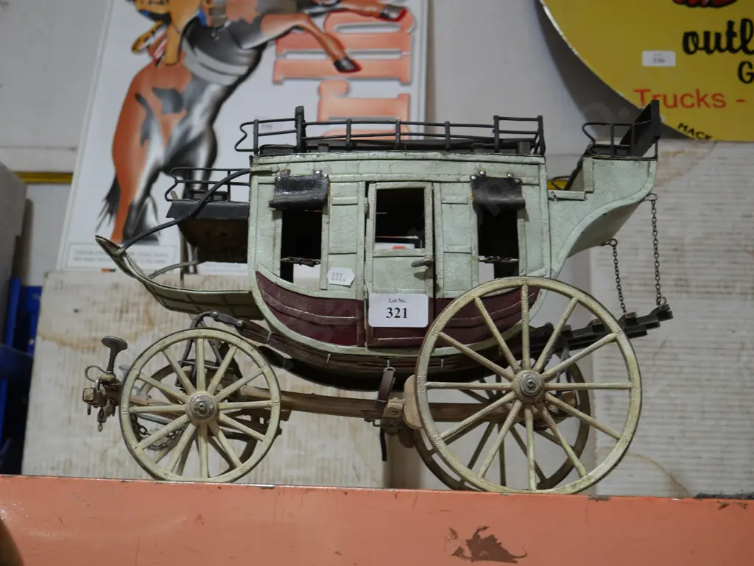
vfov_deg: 32.9
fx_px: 959
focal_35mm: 44
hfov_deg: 42.9
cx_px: 377
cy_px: 283
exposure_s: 1/60
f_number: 4.7
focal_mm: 22
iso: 400
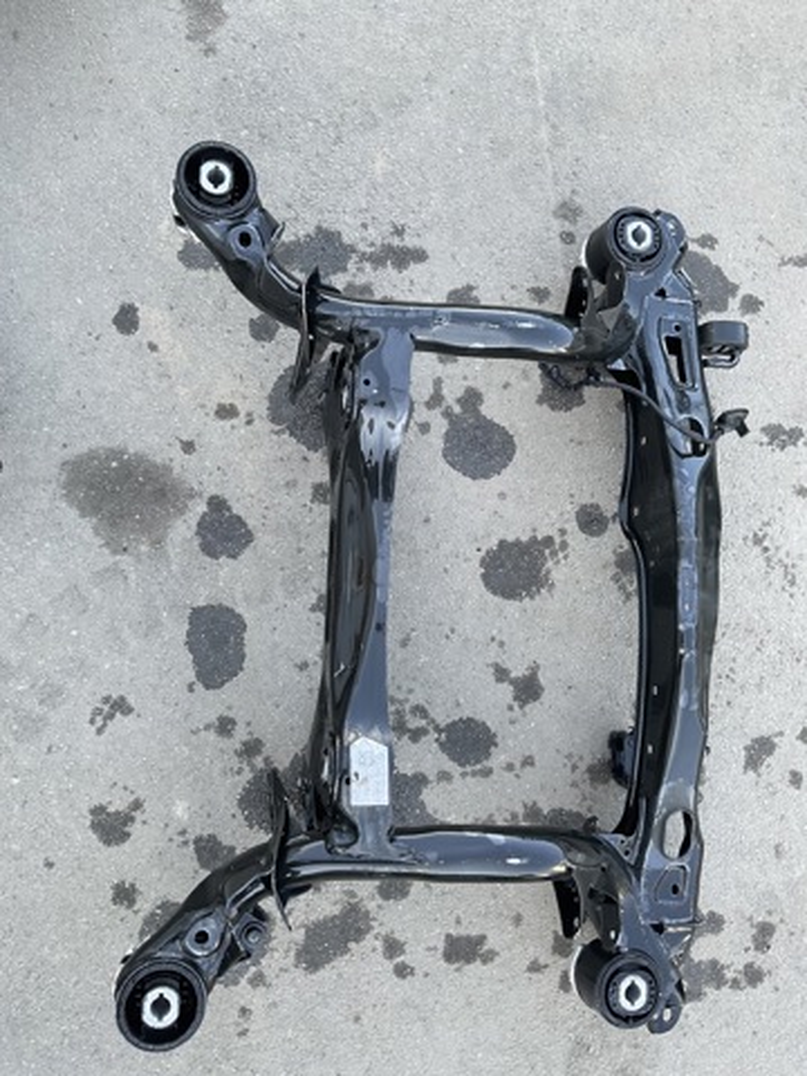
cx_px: 404
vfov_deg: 61.7
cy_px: 538
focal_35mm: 29
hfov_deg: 48.2
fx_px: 901
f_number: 1.8
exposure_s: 1/122
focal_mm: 3
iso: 40
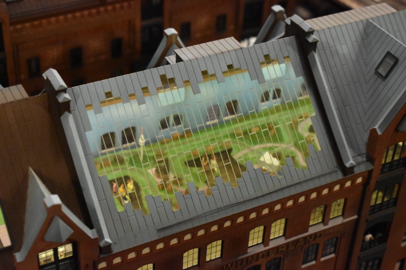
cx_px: 203
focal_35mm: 69
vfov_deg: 19.7
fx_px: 778
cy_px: 135
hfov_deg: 29.2
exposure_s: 1/60
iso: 6400
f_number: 5.3
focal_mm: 46
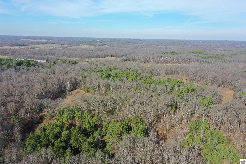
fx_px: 191
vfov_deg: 46.4
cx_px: 123
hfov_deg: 65.5
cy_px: 82
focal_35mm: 28
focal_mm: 10.26
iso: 100
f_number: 8
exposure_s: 1/200
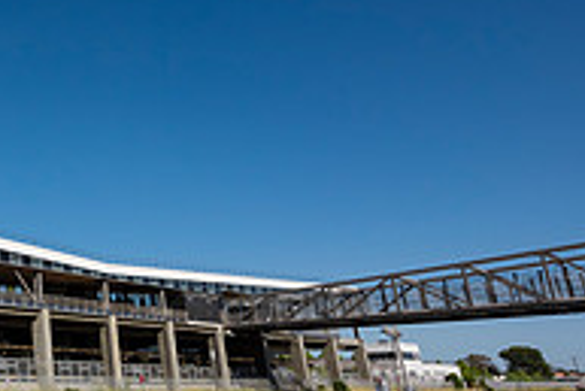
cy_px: 177
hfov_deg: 34.6
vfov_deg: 31.9
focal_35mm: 42
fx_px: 683
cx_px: -152
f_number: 8
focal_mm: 14
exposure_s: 1/2000
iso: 400
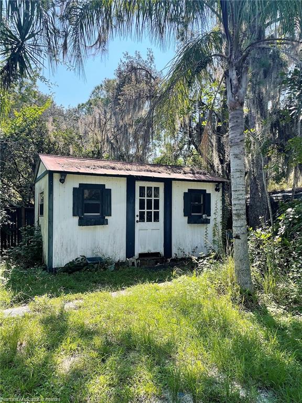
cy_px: 202
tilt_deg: +1.2
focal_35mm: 26
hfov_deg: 53.1
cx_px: 151
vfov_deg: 67.3
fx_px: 302
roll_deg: +0.2
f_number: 1.6
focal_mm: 4.2
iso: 32
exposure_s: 1/1147
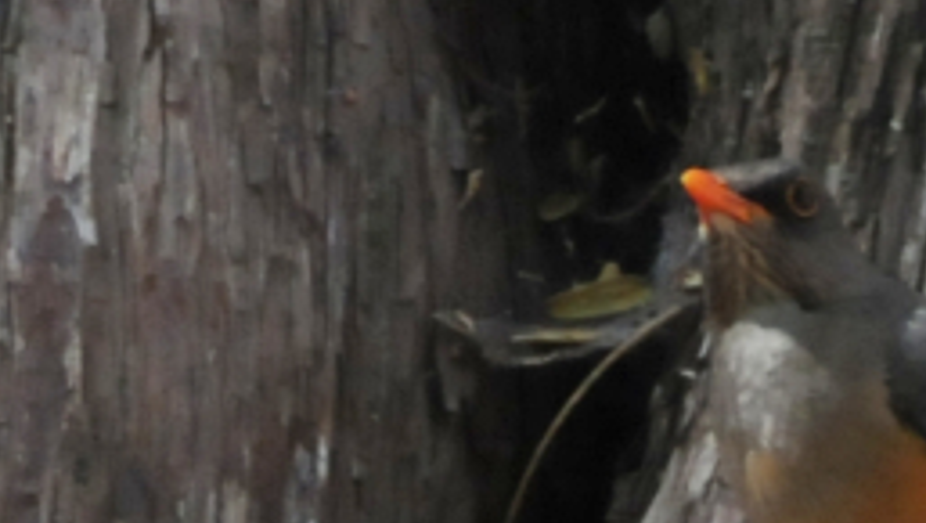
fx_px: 30027
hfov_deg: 1.8
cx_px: 818
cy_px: 649
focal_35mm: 1222
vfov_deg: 1.0
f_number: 5.6
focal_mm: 200
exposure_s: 1/640
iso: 800
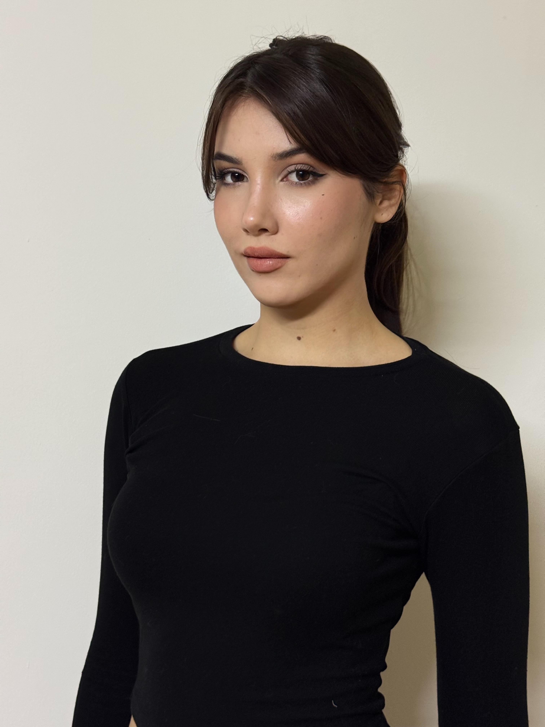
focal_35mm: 48
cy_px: 364
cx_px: 272
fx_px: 1008
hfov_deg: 30.3
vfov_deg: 39.7
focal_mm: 6.76
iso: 250
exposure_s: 1/33
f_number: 1.78
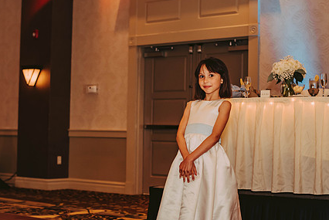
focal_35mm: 68
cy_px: 108
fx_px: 622
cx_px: 177
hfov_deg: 29.6
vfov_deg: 20.1
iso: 800
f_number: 2.5
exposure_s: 1/125
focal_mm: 50
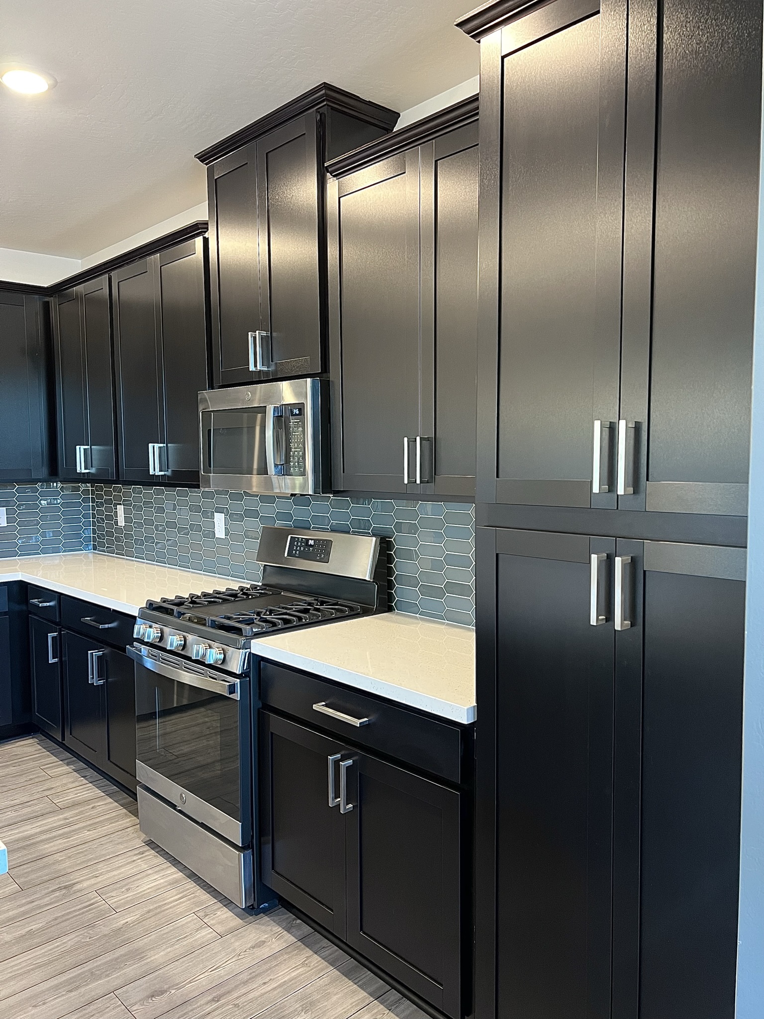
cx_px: 382
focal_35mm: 26
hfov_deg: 53.1
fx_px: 765
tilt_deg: -3.4
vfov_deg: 67.3
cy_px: 510
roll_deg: +0.8
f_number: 1.5
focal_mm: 5.7
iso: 320
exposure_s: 1/60
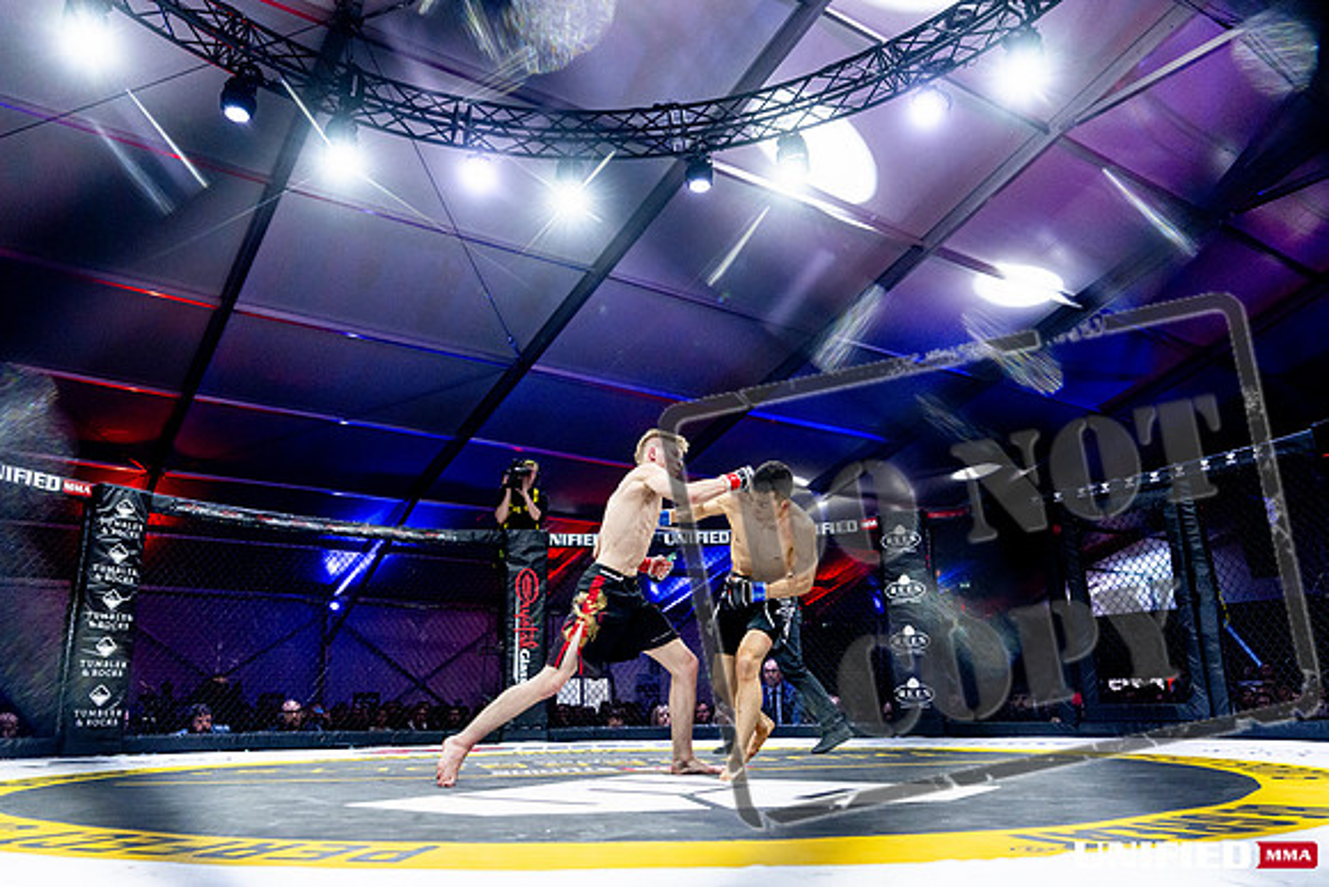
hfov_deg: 69.3
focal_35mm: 26
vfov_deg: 49.6
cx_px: 633
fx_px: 961
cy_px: 442
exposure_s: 1/1250
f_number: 2.8
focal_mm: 24
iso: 3200
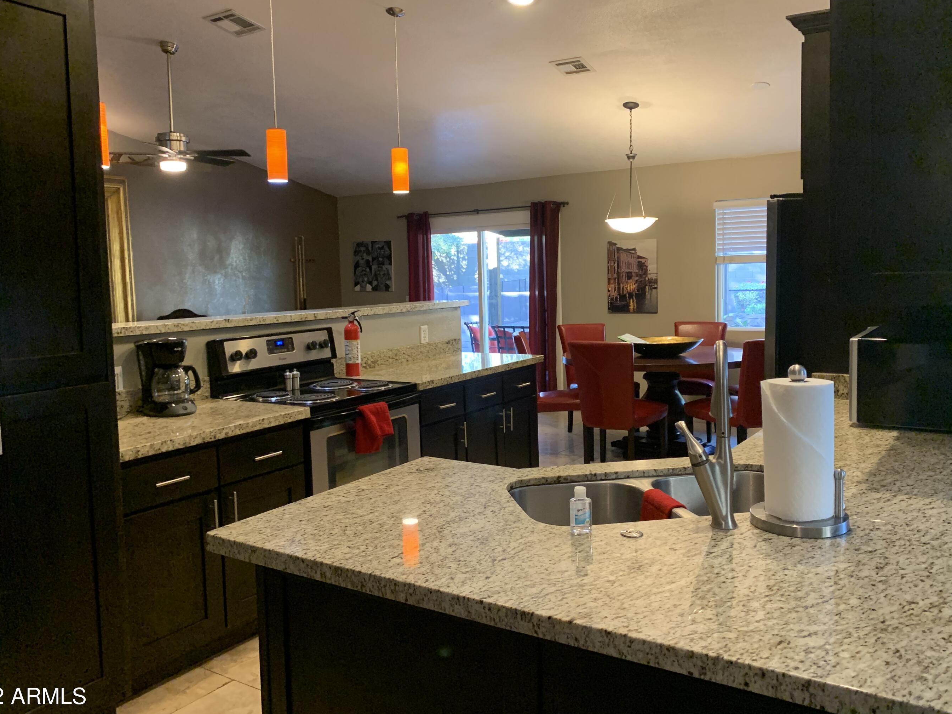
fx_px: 797
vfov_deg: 48.2
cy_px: 335
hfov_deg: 61.7
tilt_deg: -2.4
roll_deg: +0.7
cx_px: 483
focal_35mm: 29
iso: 320
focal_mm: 4.25
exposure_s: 1/60
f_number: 1.8
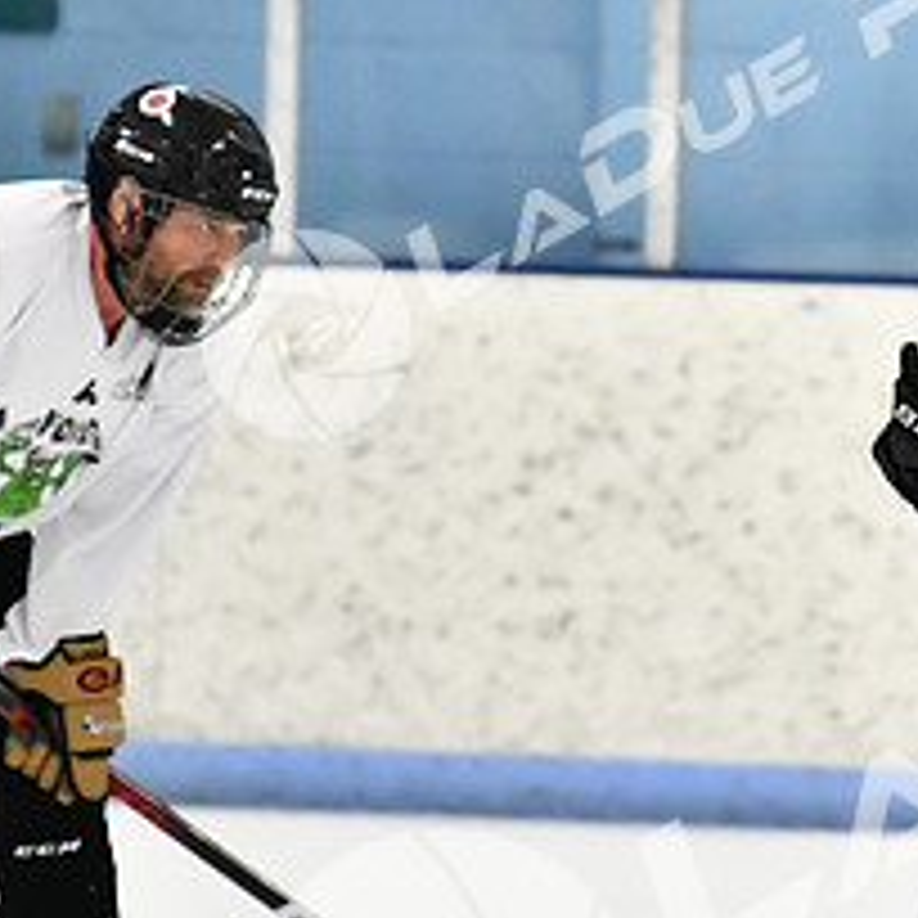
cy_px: 569
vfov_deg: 2.5
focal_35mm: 690
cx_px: 1242
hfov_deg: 2.5
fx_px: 20702
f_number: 3.2
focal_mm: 190
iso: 6400
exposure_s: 1/1250
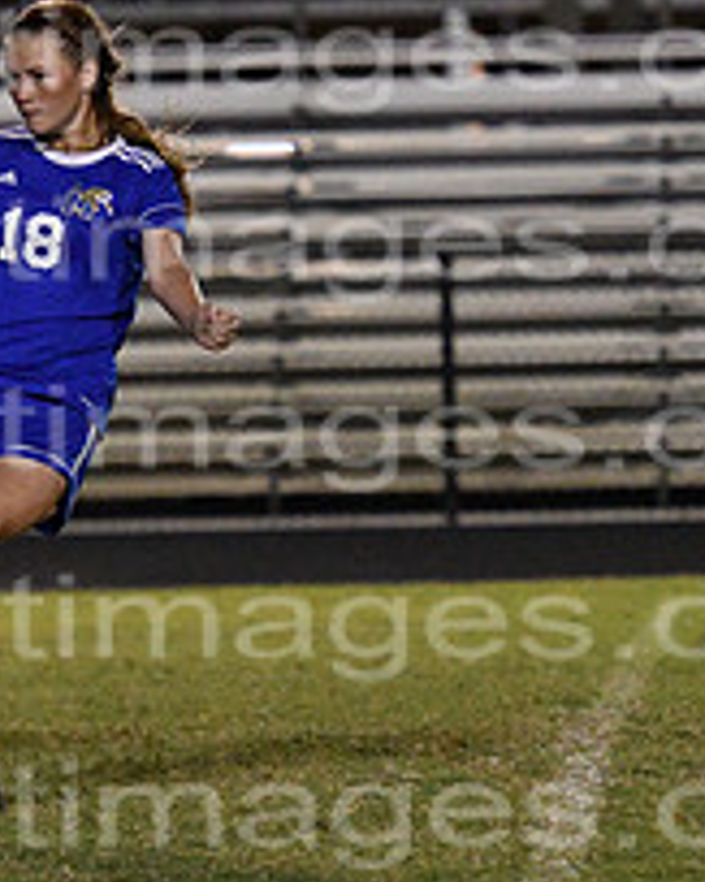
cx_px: -17
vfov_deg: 3.2
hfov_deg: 2.6
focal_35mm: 600
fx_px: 15661
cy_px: 344
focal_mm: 150
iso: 8000
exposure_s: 1/800
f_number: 4
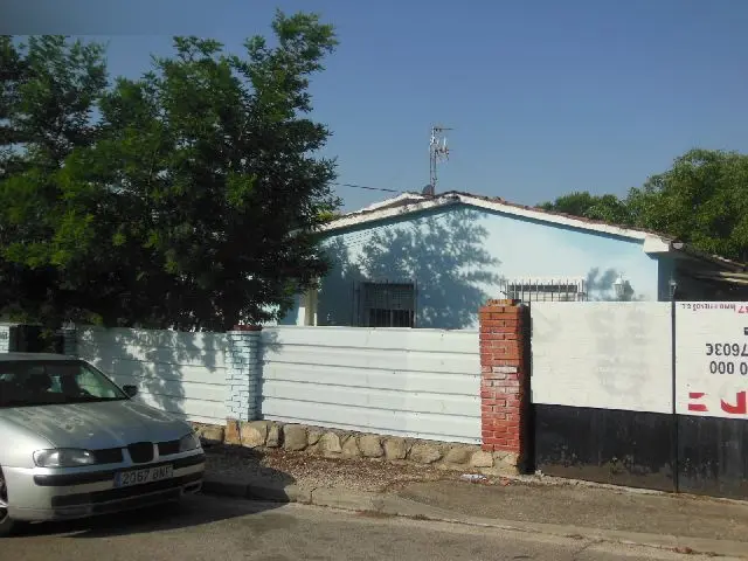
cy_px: 280
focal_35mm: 34
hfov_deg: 54.0
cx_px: 374
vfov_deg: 41.8
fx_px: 735
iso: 125
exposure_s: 1/1500
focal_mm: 6
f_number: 3.9
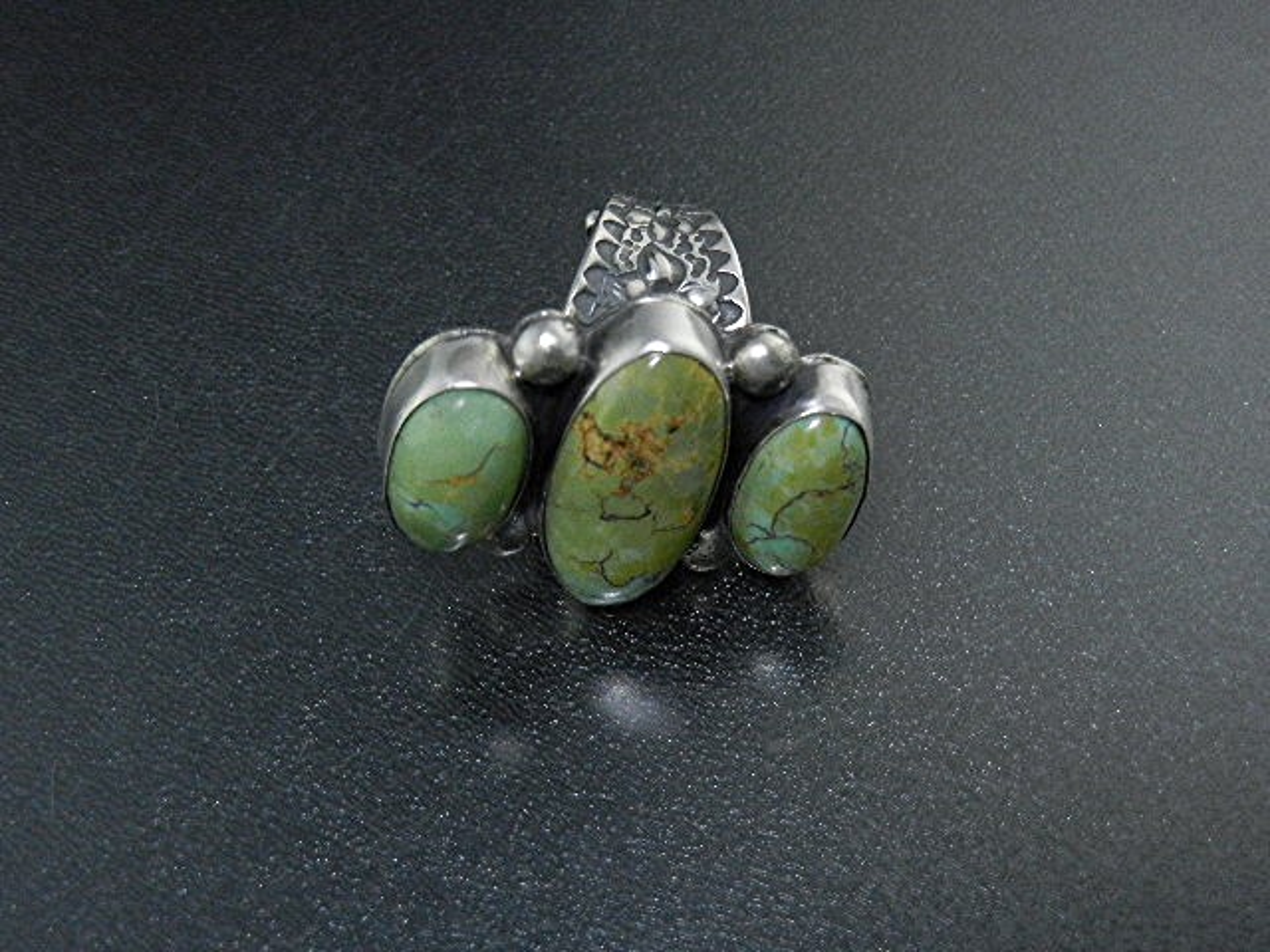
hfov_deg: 36.8
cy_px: 476
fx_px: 1908
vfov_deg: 28.0
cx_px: 635
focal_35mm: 52
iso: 800
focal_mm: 9.3
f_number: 7.8
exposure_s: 1/30
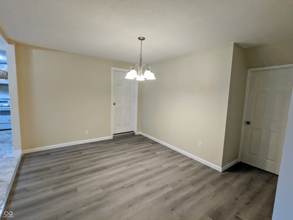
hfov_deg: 94.5
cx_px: 146
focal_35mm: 16
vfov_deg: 78.1
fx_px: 135
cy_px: 110
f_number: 2.2
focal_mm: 2.35
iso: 121
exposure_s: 1/40
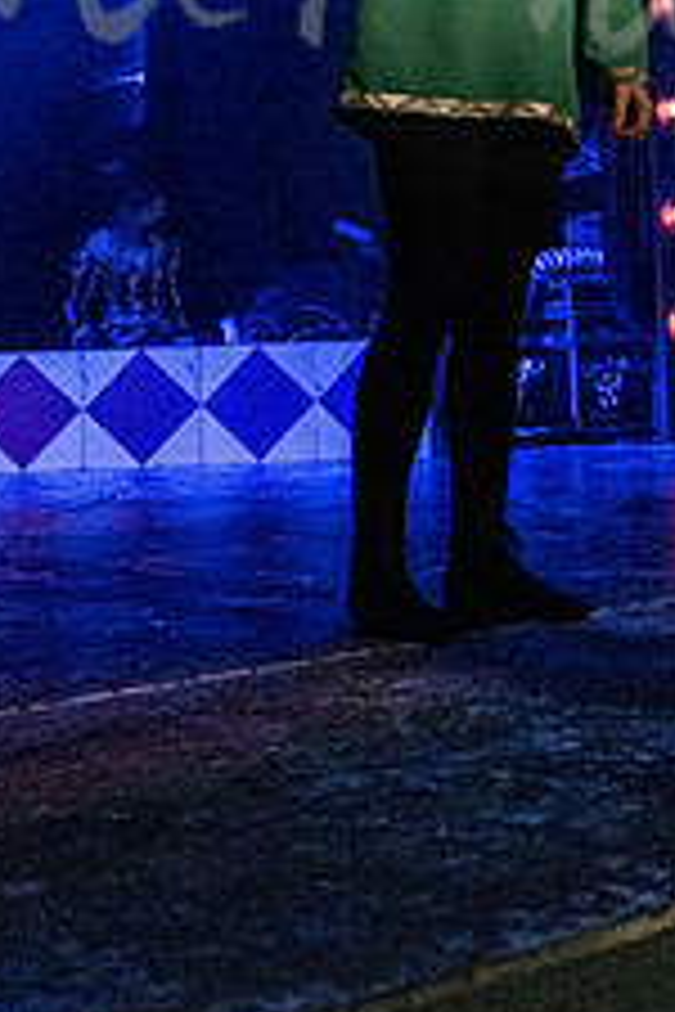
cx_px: 572
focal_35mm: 70
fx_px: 1969
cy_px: 108
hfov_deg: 19.2
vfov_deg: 27.8
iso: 3200
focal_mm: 23
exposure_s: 1/250
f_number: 2.5
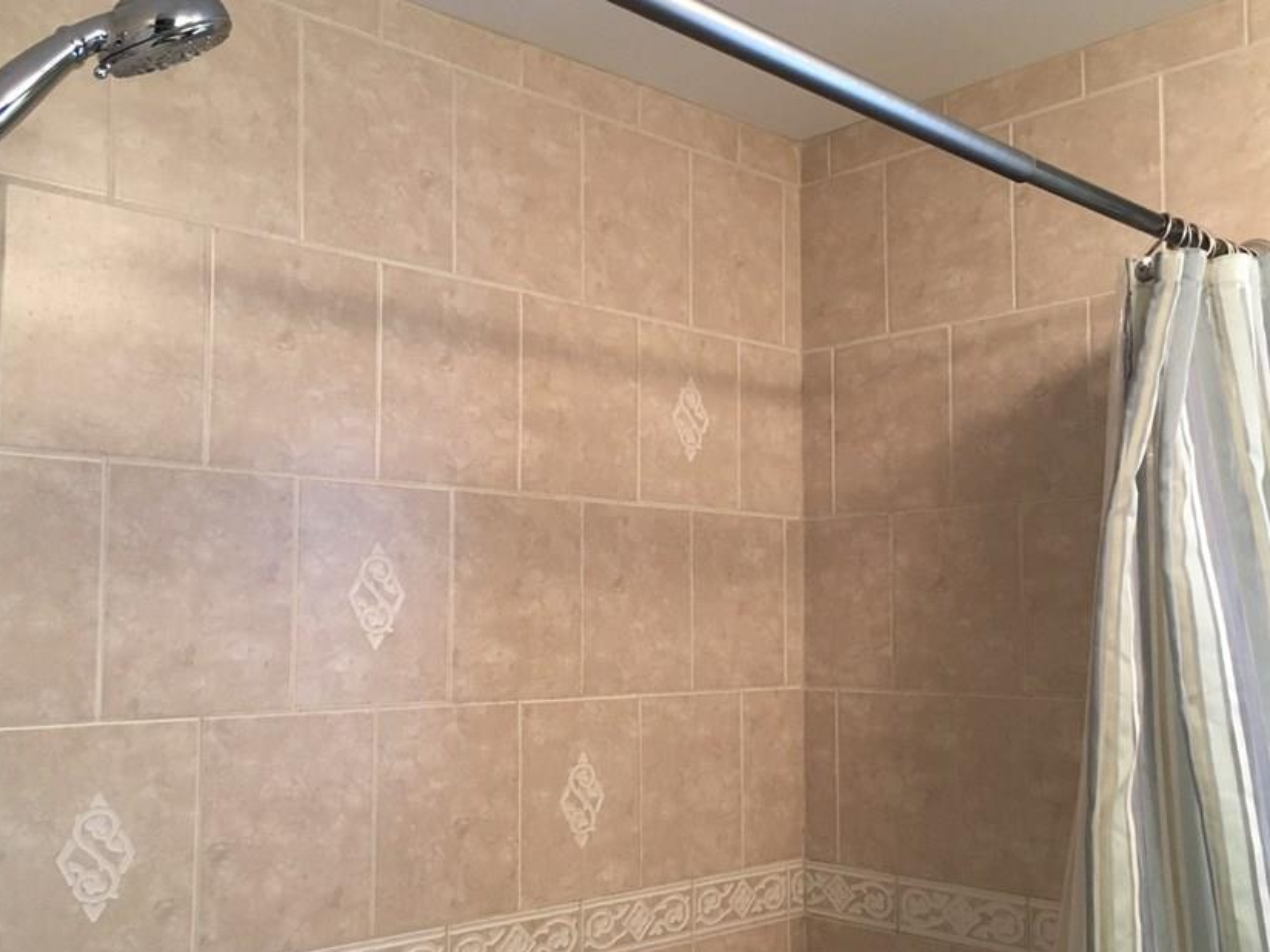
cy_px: 541
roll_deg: +0.5
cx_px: 630
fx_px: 1321
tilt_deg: +3.4
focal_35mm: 36
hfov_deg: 51.3
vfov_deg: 39.6
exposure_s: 1/30
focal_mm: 4.15
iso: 100
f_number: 2.2
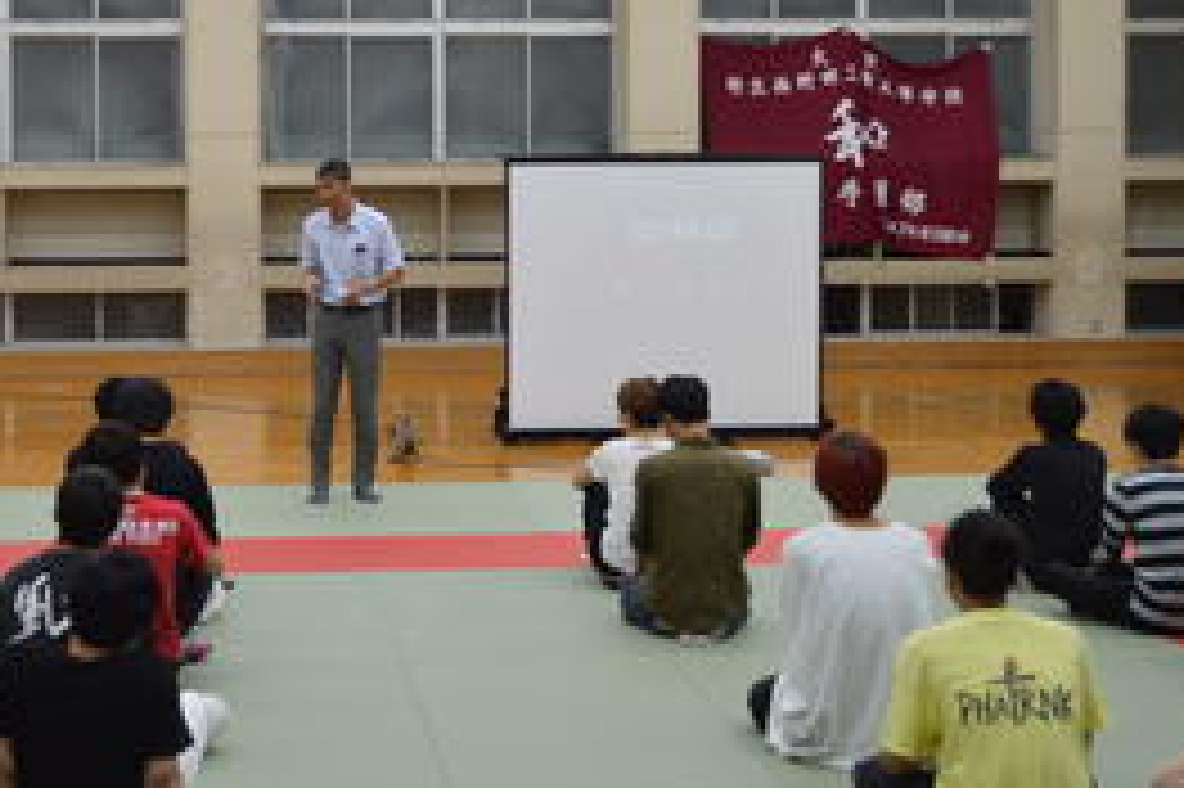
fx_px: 2103
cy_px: 257
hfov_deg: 31.1
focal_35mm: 64
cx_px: 351
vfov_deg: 21.1
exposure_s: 1/60
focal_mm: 28
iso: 400
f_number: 4.5
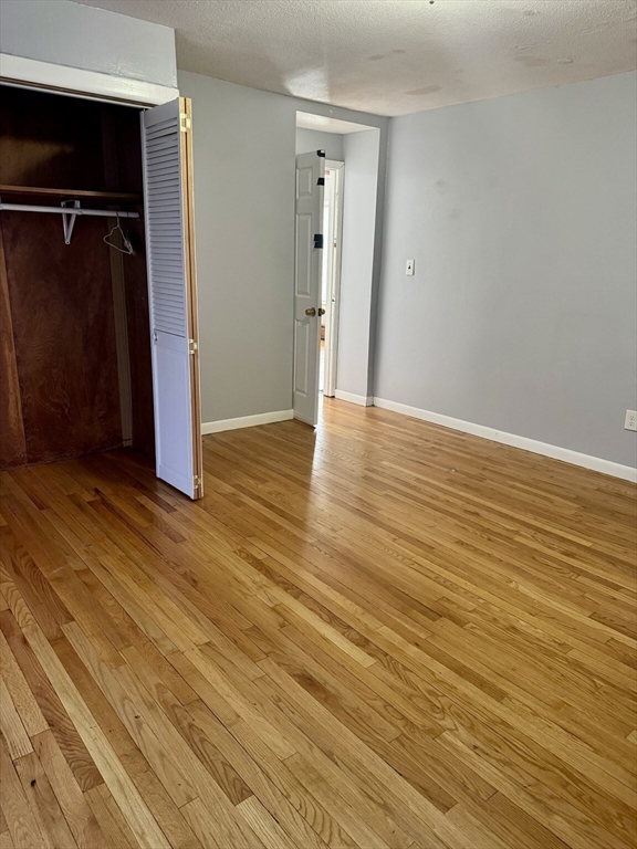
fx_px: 589
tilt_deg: -15.7
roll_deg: -1.6
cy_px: 424
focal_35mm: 24
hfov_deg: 56.8
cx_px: 318
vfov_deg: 71.6
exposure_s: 1/60
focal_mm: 6.86
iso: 400
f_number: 1.78
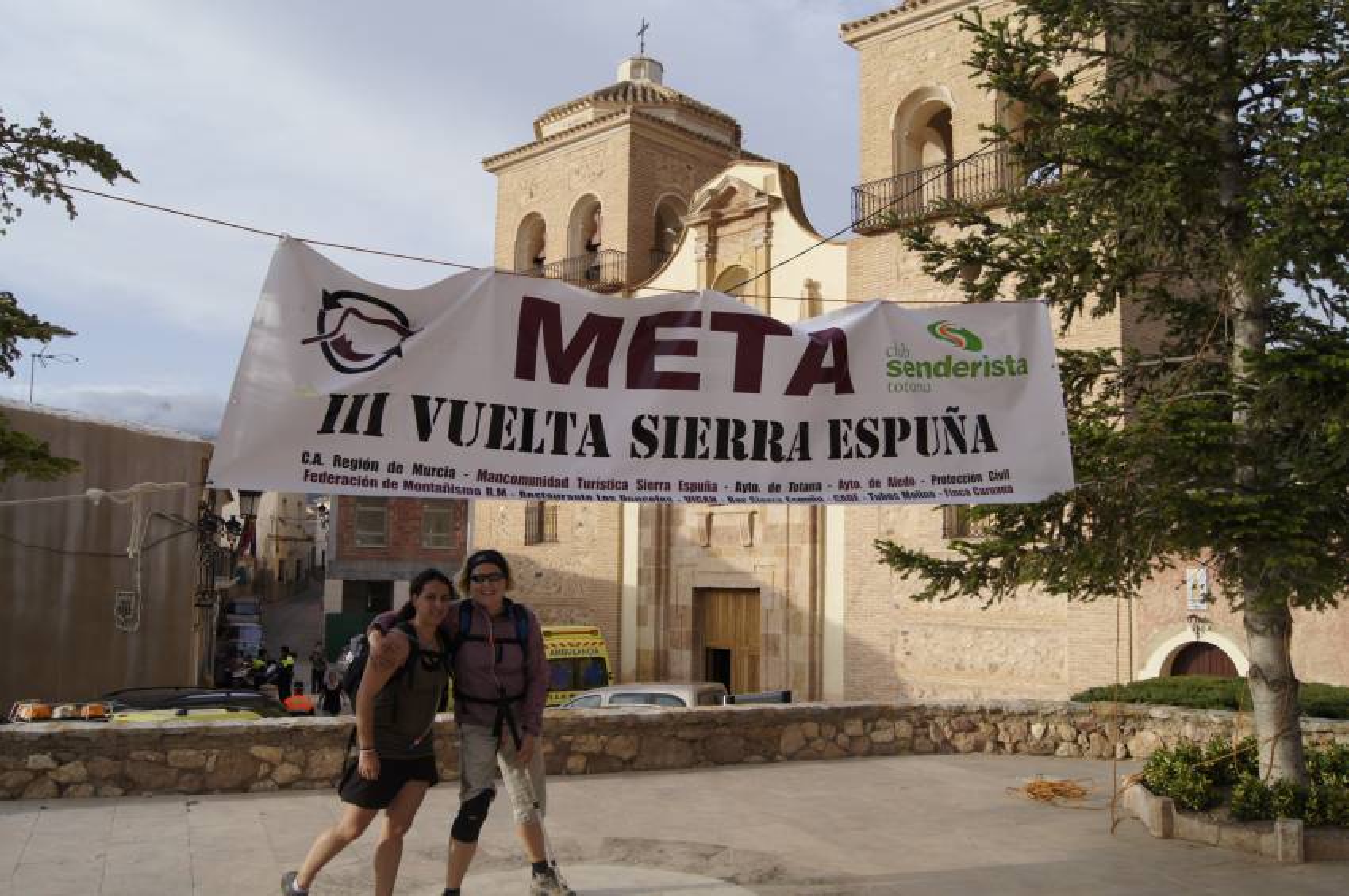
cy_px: 448
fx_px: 1235
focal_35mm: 33
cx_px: 674
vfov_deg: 39.9
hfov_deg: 57.3
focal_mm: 22
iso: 200
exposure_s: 1/800
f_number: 5
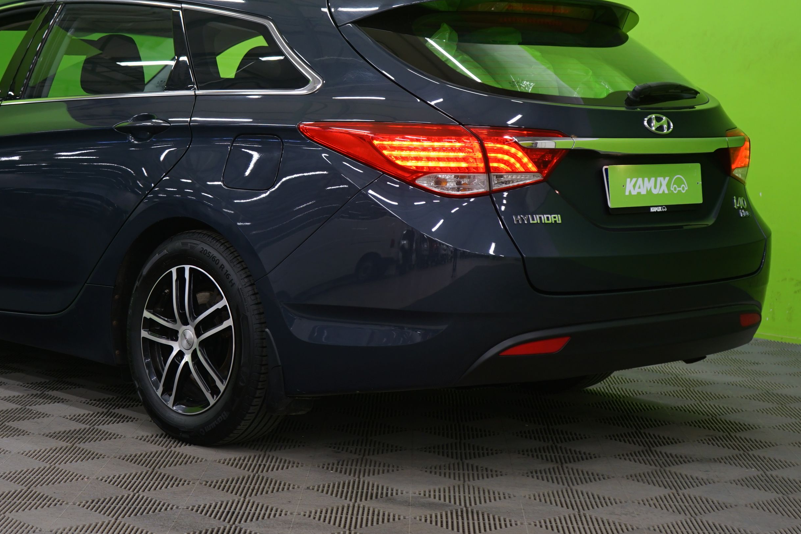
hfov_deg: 27.5
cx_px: 253
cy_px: 121
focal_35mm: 73
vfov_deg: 18.5
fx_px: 1624
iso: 400
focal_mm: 45
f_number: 5
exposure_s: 1/8
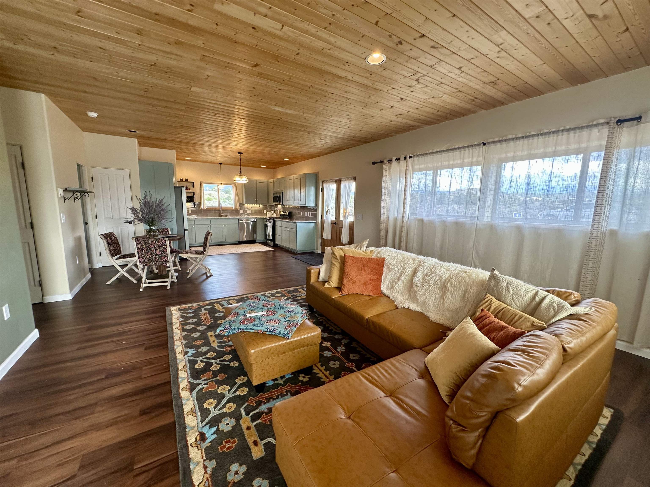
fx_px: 263
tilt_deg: -8.1
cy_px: 244
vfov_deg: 85.7
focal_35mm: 14
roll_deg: -1.7
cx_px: 325
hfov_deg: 102.1
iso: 200
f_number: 2.2
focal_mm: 2.22
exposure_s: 1/120
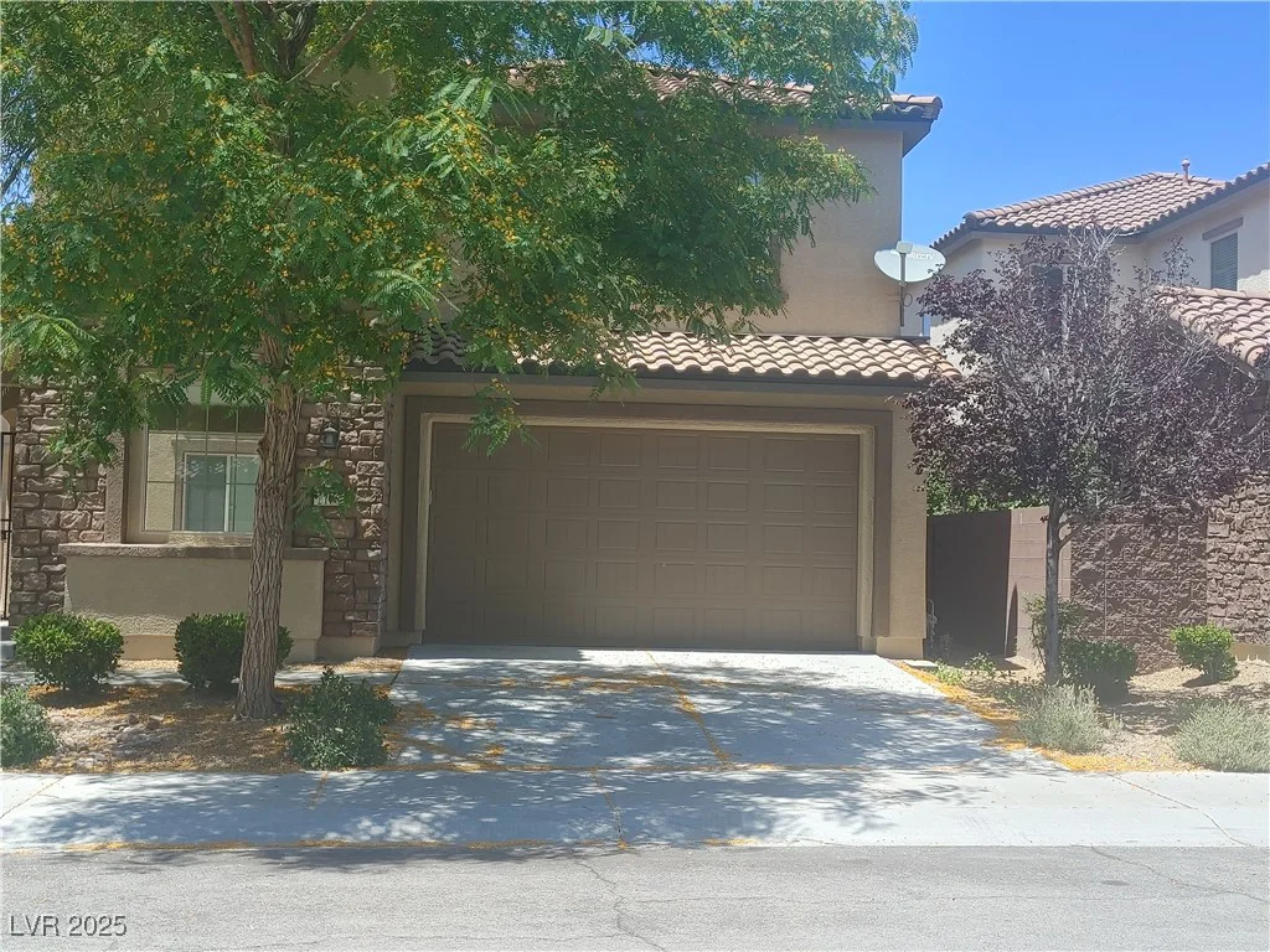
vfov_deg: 35.1
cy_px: 476
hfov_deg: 45.8
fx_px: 1504
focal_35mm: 41
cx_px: 635
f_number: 1.8
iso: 50
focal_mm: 5.58
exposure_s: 1/1031
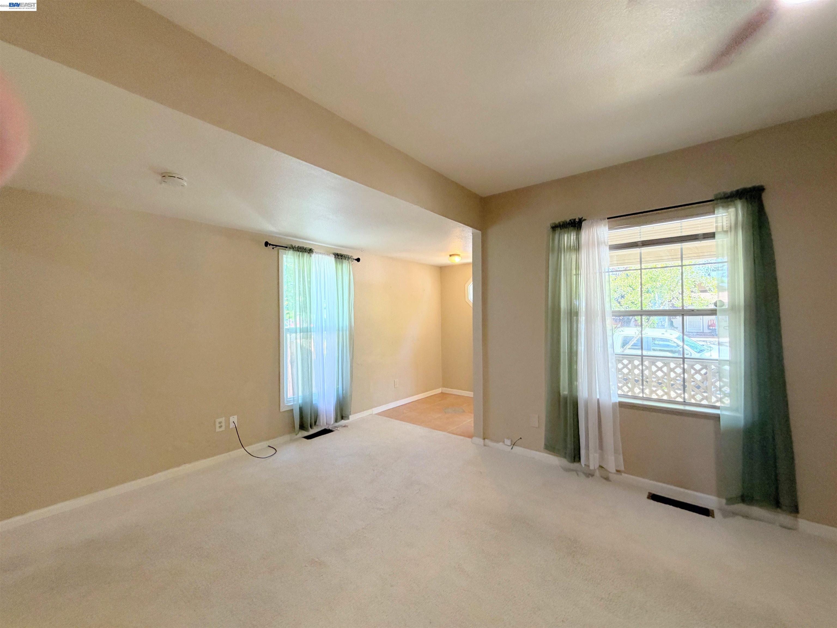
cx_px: 418
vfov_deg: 85.7
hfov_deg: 102.1
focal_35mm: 14
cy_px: 314
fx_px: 339
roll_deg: +0.4
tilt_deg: +1.0
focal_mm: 2.22
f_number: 2.2
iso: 200
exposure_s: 1/60
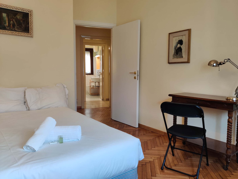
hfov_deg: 65.3
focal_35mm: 27
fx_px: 186
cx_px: 119
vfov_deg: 51.4
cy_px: 90
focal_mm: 4.75
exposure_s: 1/50
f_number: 1.75
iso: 400
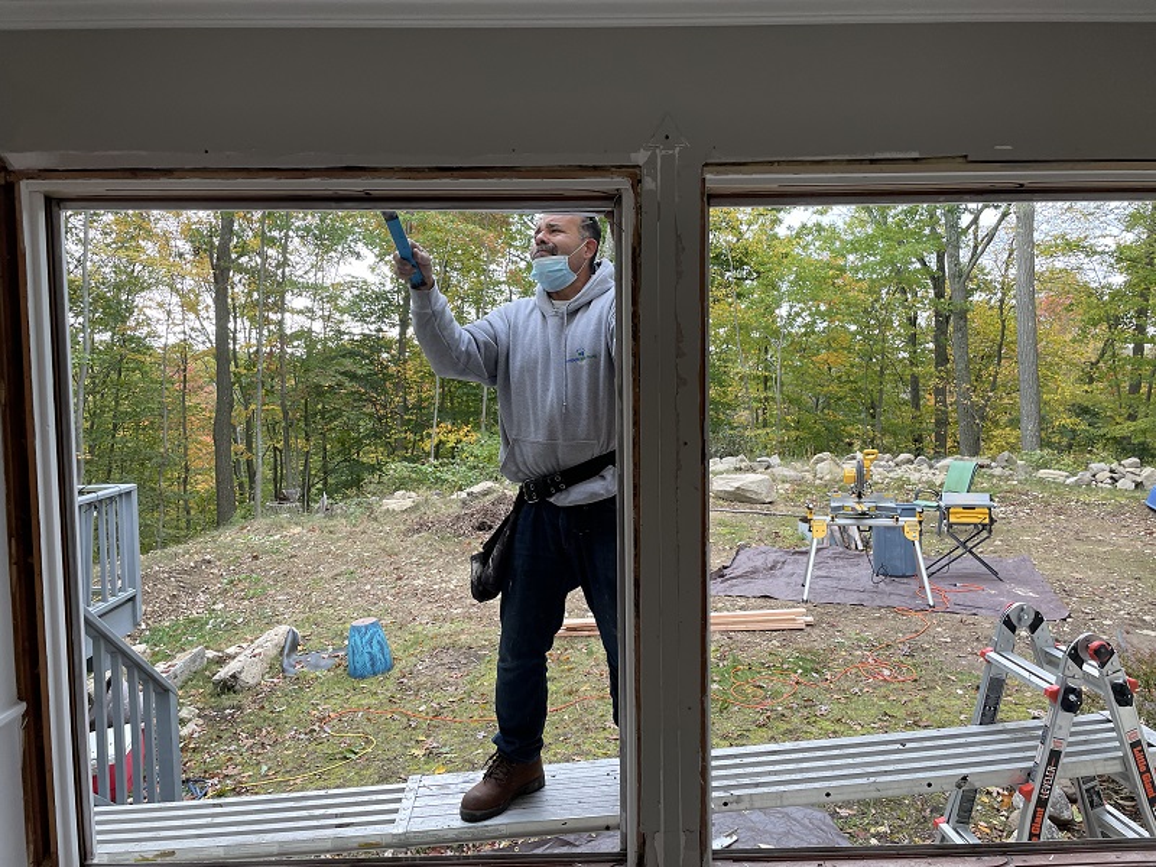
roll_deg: +1.0
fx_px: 868
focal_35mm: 26
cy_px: 434
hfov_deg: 67.3
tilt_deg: -2.7
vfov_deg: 53.1
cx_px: 578
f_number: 1.6
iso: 80
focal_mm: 4.2
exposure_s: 1/120
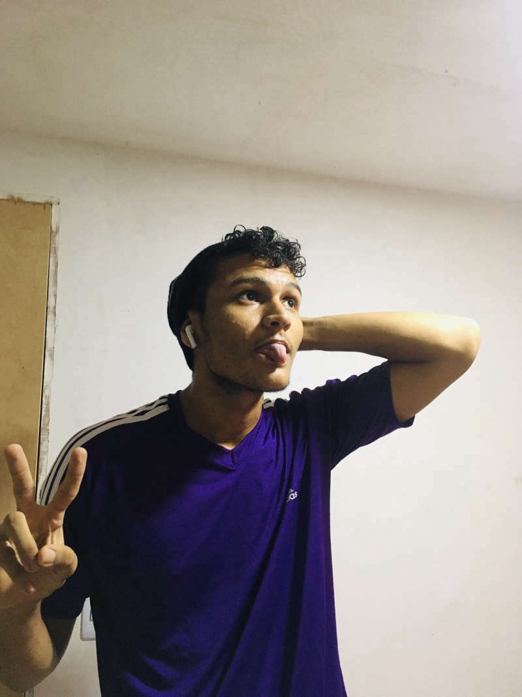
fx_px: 583
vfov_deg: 61.7
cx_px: 261
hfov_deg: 48.2
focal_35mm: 29
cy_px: 348
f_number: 2.2
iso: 200
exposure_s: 1/30
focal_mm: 4.15
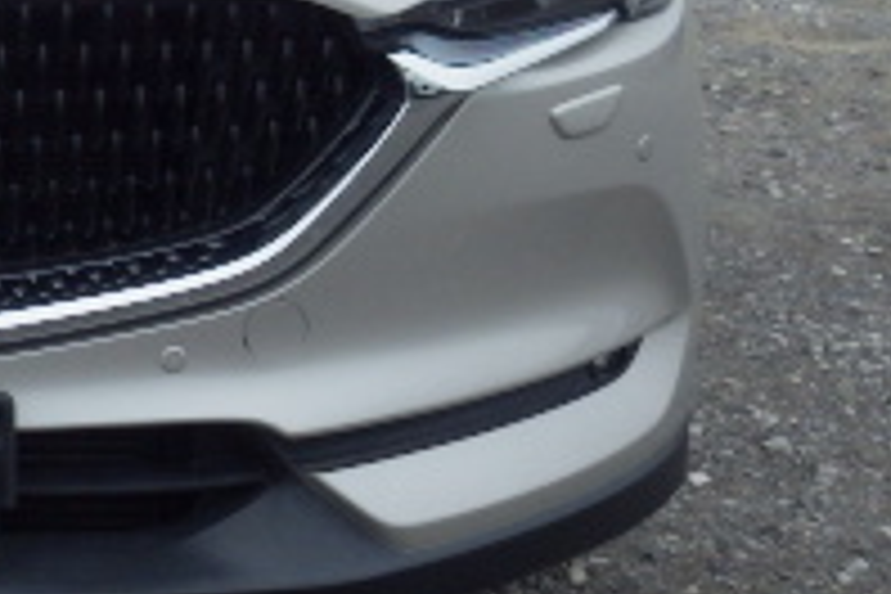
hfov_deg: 21.7
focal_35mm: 84
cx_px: -279
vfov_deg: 15.8
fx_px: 2079
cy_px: -54
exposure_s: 1/1500
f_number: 2.8
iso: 250
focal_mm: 4.5
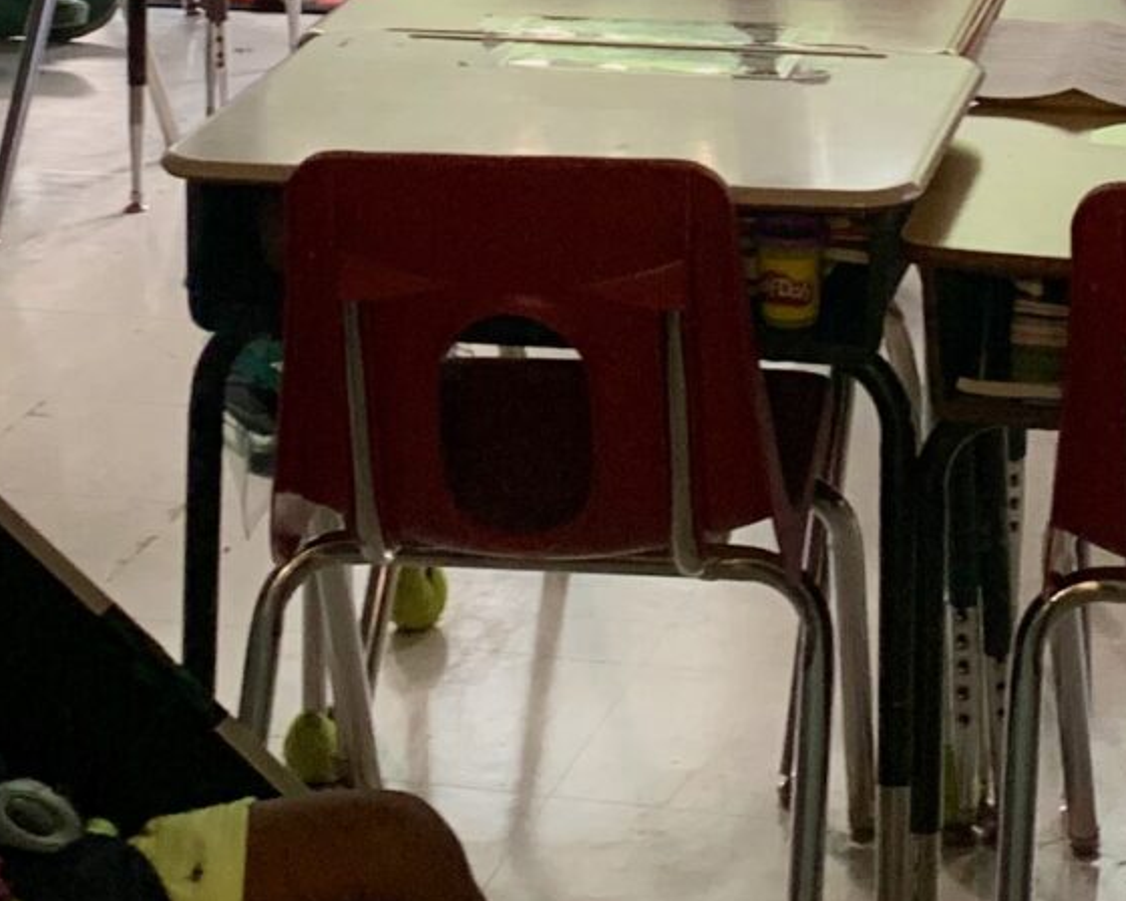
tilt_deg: -7.8
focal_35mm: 116
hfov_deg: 16.5
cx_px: 814
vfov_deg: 12.8
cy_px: -344
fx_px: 3866
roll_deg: +0.7
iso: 100
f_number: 1.8
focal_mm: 4.25
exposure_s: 1/60
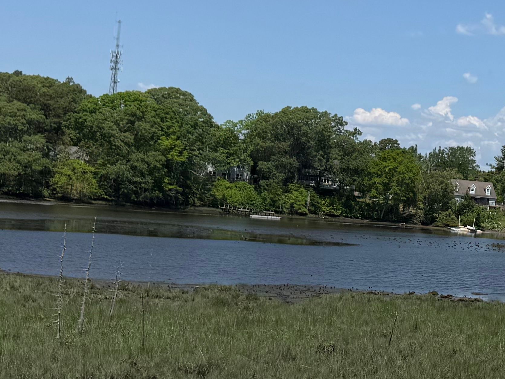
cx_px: 626
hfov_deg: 21.8
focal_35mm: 82
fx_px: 1196
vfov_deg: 18.0
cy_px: 180
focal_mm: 6.76
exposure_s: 1/7353
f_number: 1.78
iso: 80
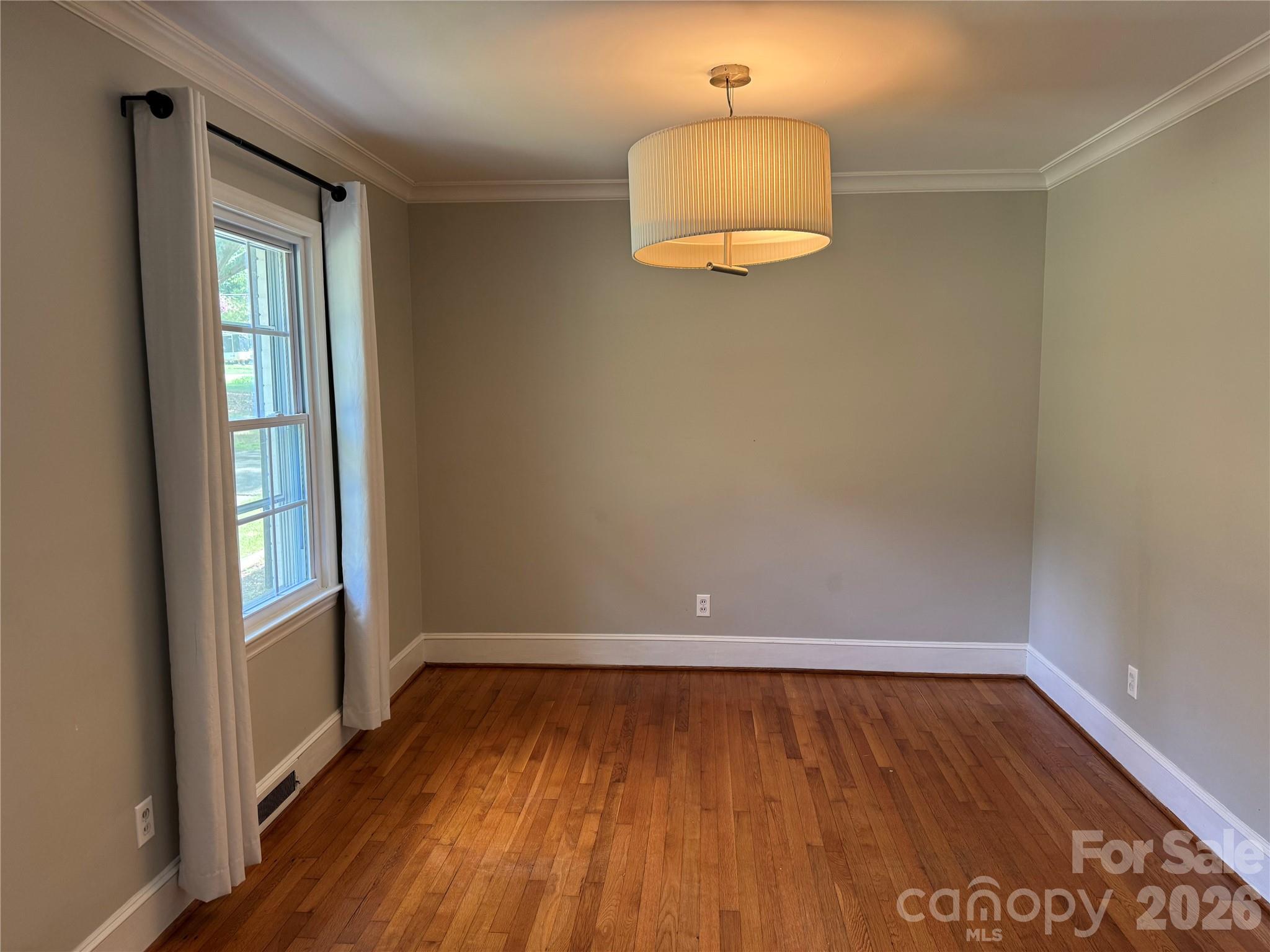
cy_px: 476
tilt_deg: -6.6
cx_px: 635
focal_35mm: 24
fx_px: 881
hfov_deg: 71.6
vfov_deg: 56.8
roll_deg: +0.4
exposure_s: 1/60
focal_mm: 6.76
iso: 125
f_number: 1.78
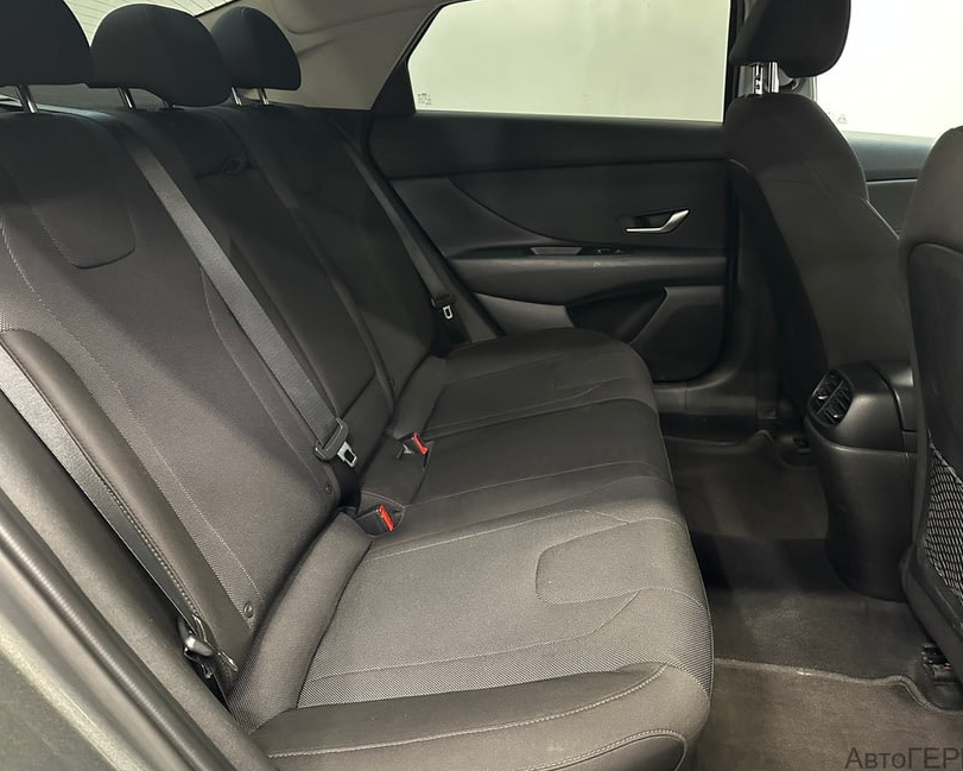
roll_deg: +0.6
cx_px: 500
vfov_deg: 54.9
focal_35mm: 26
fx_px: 741
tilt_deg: -19.6
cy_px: 381
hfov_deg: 66.0
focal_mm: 6.86
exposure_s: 1/25
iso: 1000
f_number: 1.78
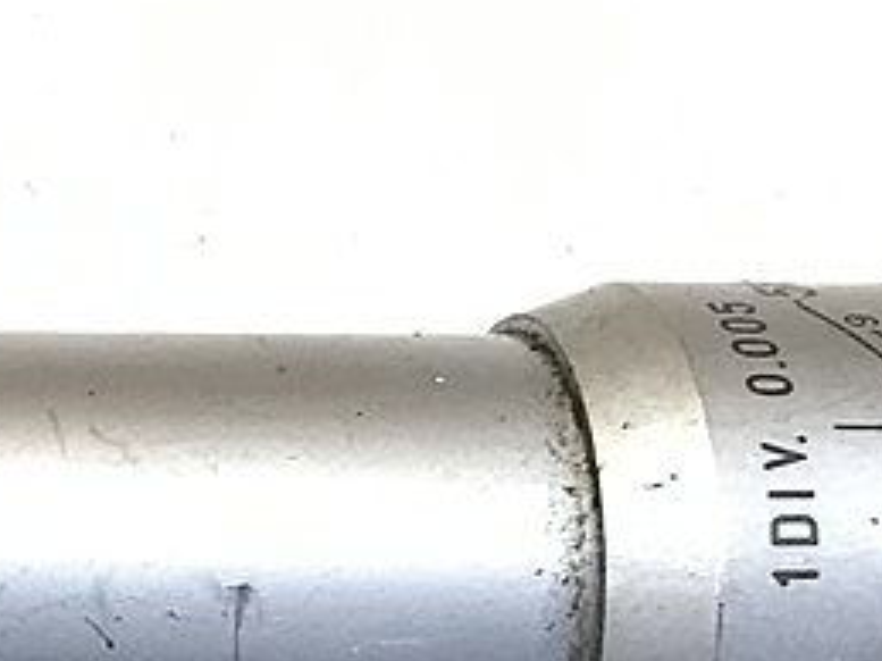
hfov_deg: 11.7
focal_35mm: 162
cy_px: 676
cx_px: -385
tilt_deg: -67.2
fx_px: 4126
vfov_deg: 9.1
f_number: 1.8
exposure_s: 1/33
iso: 32
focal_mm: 3.99
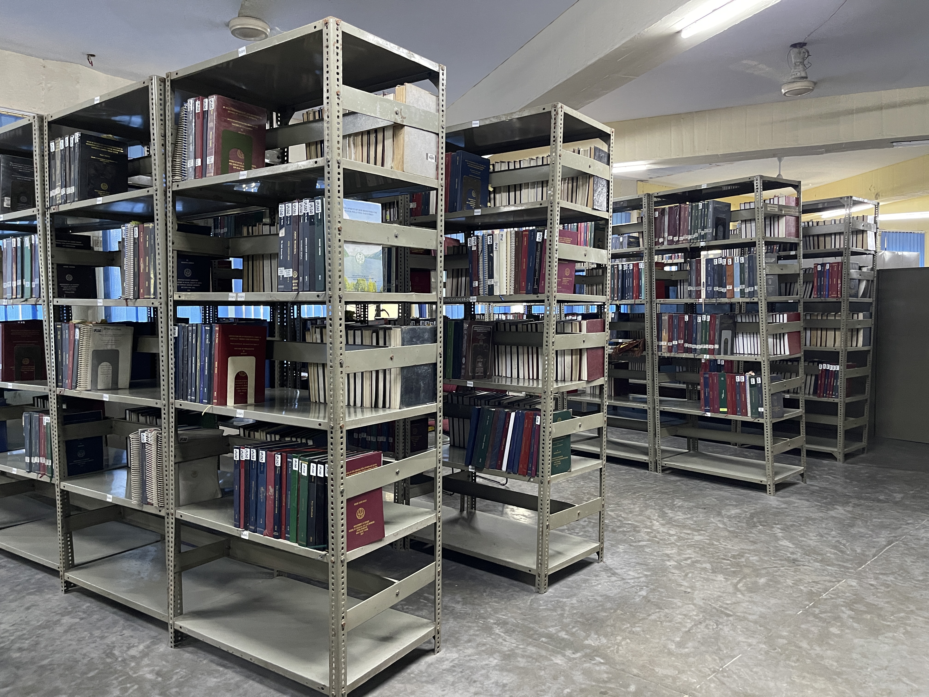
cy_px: 348
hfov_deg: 67.3
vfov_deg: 53.1
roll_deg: +0.3
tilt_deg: -4.0
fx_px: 698
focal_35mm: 26
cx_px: 464
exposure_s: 1/33
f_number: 1.6
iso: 500
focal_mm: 5.1
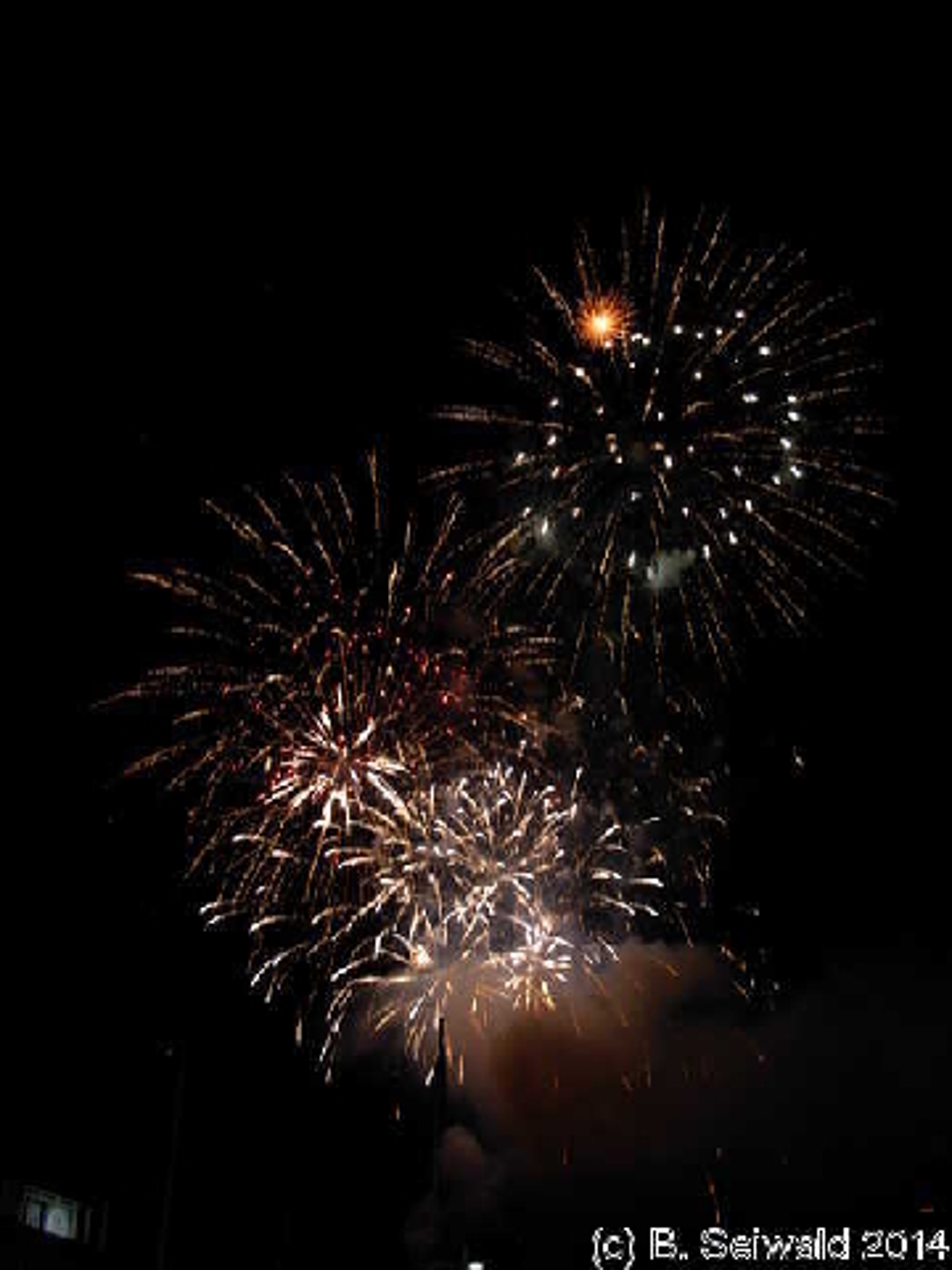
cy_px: 635
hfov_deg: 37.7
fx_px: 1393
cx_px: 476
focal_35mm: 38
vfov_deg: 49.0
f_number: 2.9
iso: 79
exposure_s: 1/8.2
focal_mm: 6.3
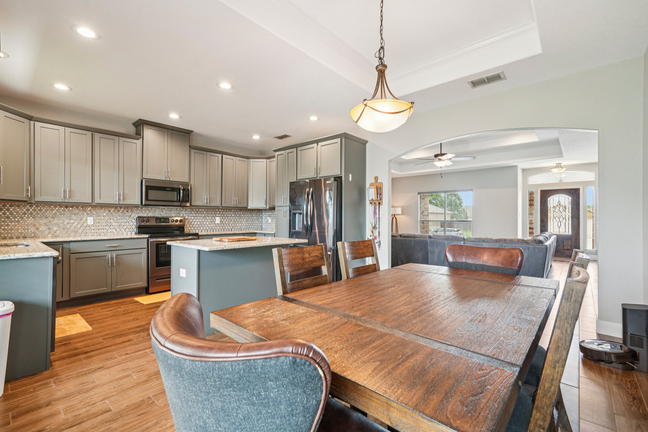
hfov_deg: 100.4
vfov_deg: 77.3
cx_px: 324
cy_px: 216
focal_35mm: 15
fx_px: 270
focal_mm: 15
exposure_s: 1/15
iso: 800
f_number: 8
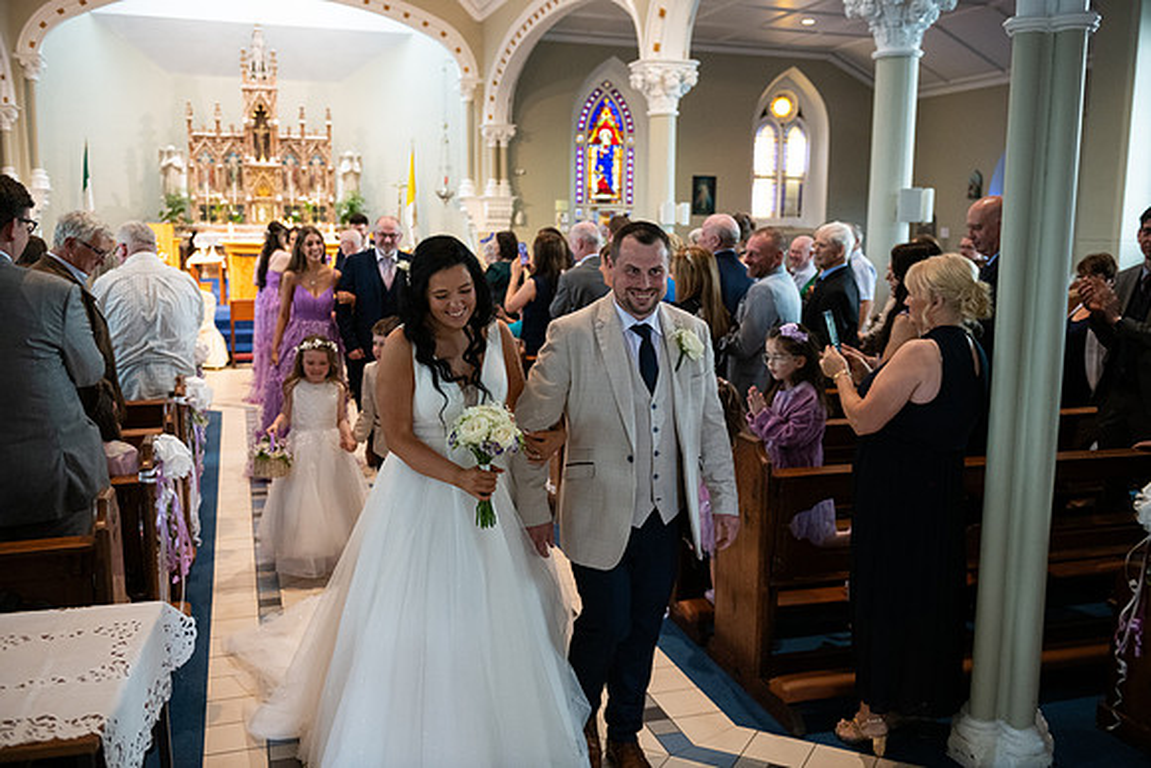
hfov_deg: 58.7
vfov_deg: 41.1
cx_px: 576
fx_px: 1023
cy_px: 384
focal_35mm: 32
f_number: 3.5
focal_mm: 32
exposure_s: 1/160
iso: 1000
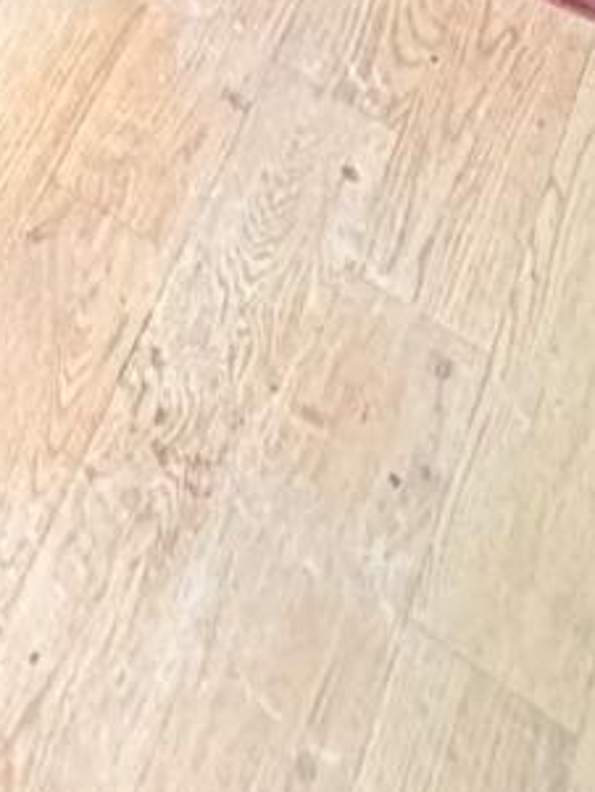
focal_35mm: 93
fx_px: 2130
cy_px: -1508
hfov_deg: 14.9
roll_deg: +0.0
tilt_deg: -10.0
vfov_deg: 11.9
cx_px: -271
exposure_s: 1/37
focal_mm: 2.22
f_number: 2.2
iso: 1000
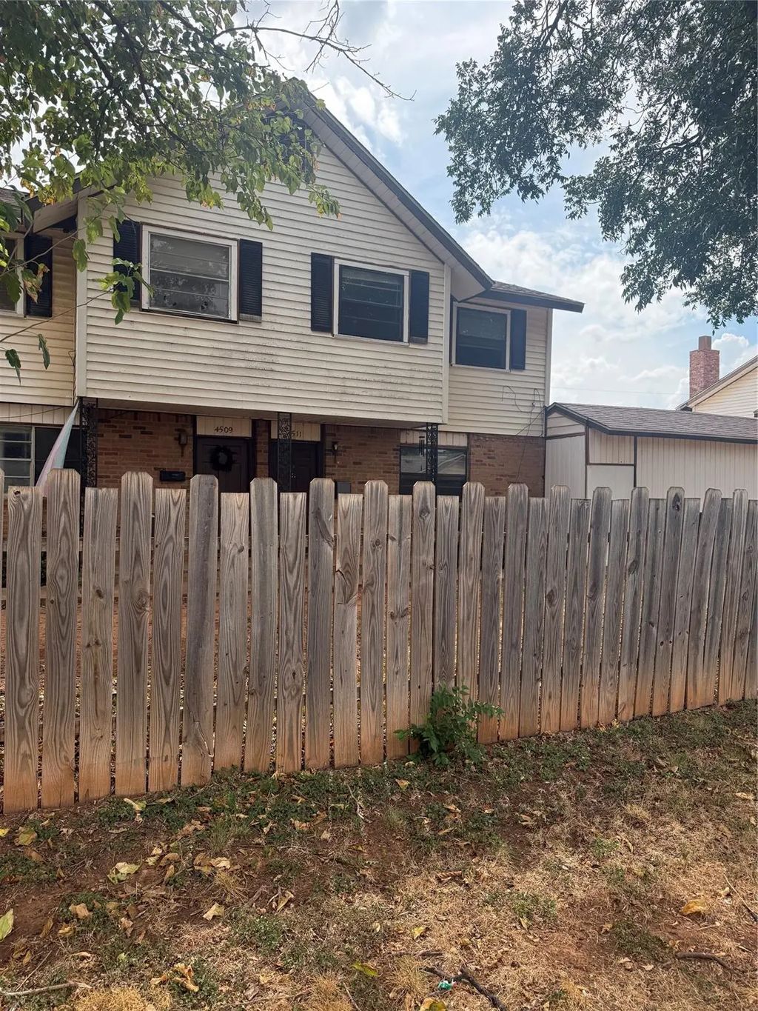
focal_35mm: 24
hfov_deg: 56.8
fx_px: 701
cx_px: 379
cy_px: 506
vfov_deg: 71.6
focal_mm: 6.76
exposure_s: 1/3021
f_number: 1.78
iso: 100
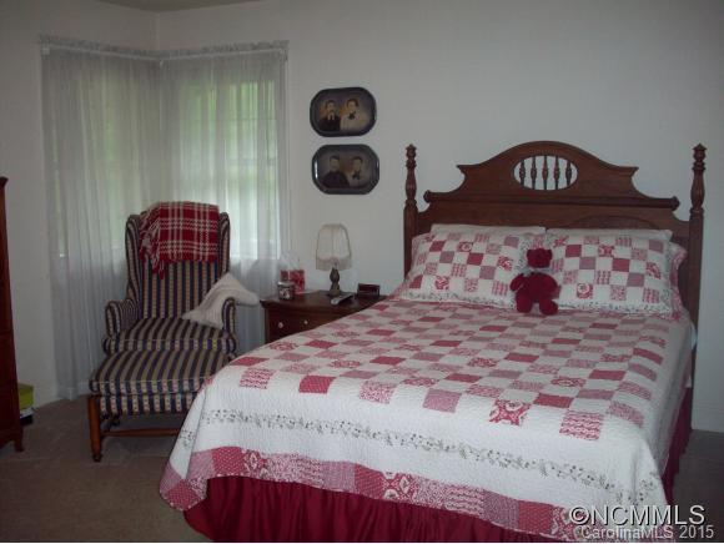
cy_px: 272
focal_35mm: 37
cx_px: 362
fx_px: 775
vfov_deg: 38.7
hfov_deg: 50.1
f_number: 2.8
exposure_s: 1/64
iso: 80
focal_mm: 6.2
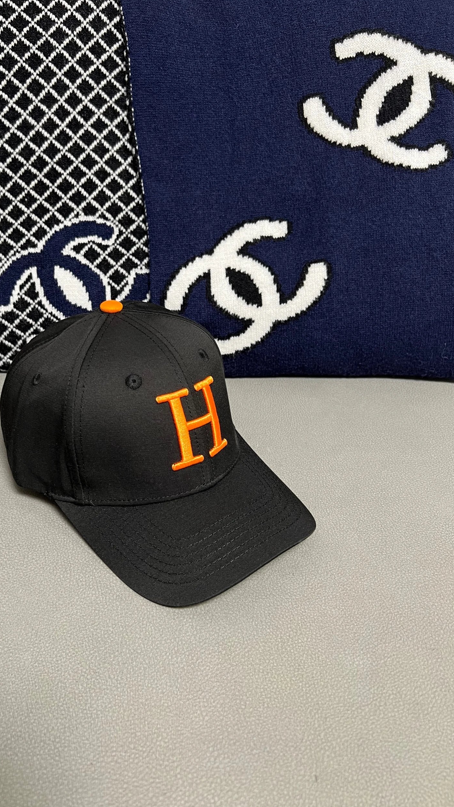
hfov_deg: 39.7
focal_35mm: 29
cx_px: 152
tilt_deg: -34.9
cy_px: 399
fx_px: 621
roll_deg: -0.9
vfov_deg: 66.1
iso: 80
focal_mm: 5.7
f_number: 1.5
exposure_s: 1/50
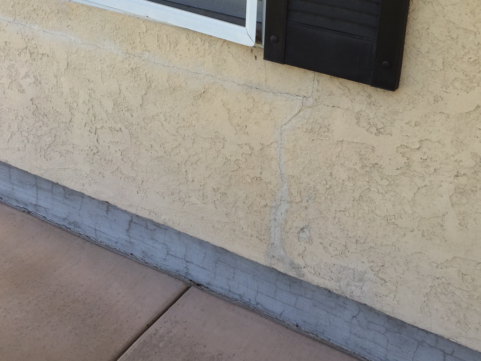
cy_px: 90
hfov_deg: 42.0
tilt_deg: -28.7
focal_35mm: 45
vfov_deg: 31.6
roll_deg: -5.0
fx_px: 625
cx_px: 278
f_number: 2.2
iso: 32
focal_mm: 4.15
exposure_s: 1/366
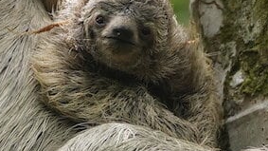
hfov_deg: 1.6
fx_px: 9477
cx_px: 167
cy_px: 70
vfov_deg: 0.9
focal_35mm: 1334
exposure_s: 1/1000
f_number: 6.3
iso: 1250
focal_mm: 300
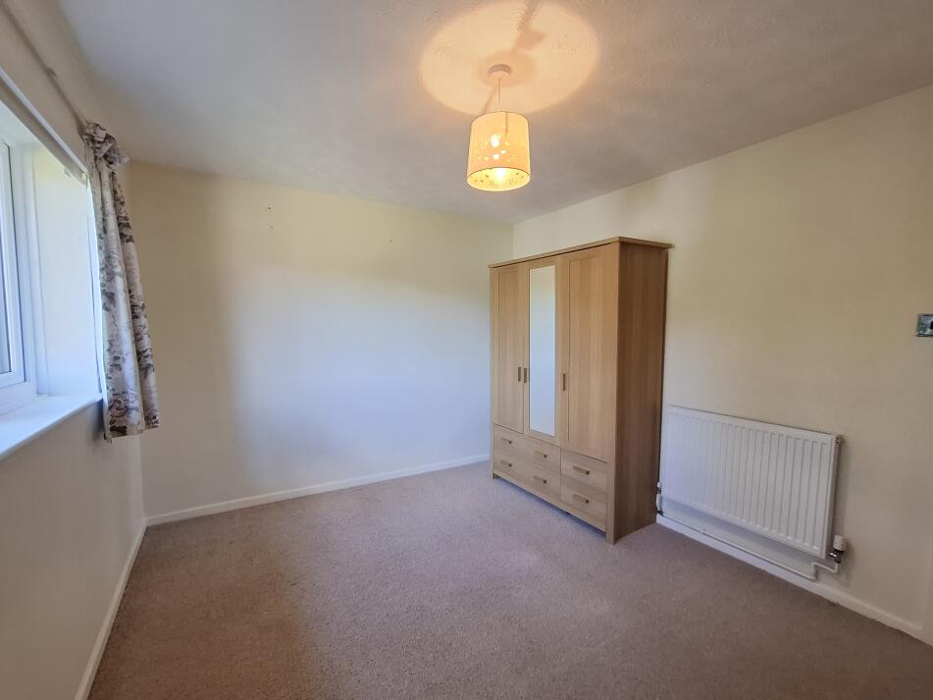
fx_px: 377
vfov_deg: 85.6
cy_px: 361
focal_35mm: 14
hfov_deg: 102.0
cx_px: 447
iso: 160
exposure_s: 1/50
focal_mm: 1.74
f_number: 2.2
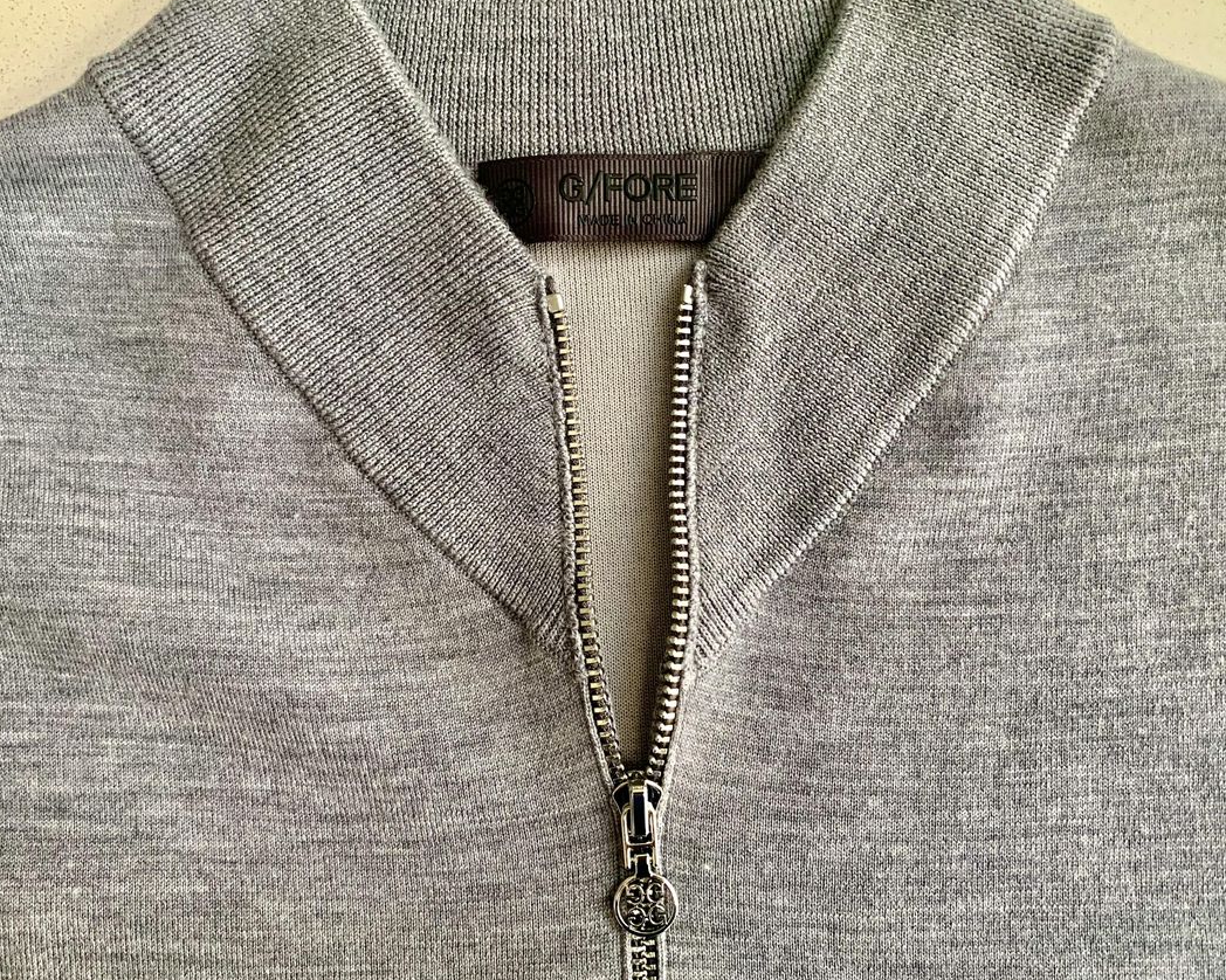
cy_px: 486
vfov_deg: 47.1
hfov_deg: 57.2
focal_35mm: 31
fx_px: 1125
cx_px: 609
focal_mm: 4.25
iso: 80
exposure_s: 1/121
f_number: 1.8
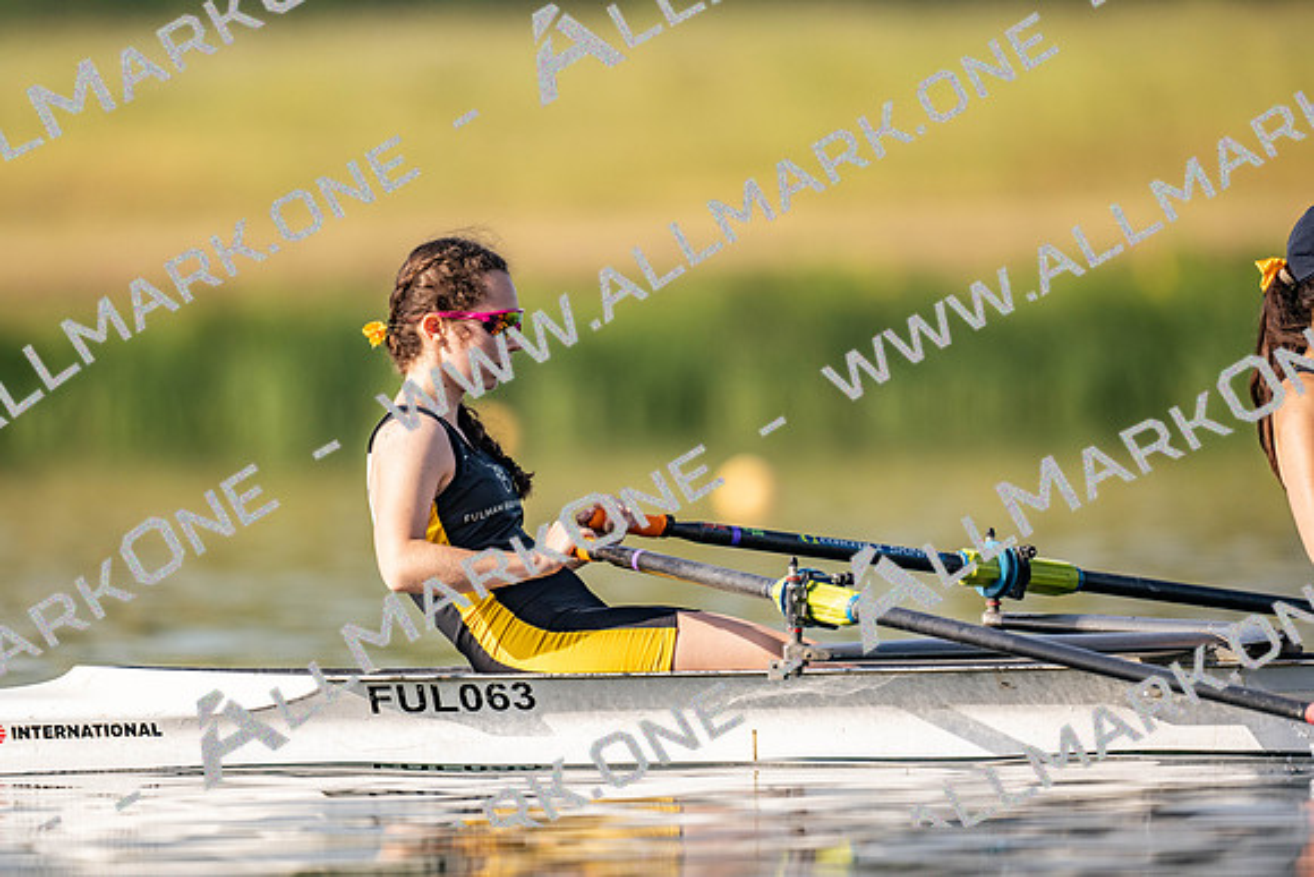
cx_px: 657
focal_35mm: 600
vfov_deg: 2.3
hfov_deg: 3.4
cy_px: 438
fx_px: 21904
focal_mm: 600
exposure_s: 1/2500
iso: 180
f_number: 4
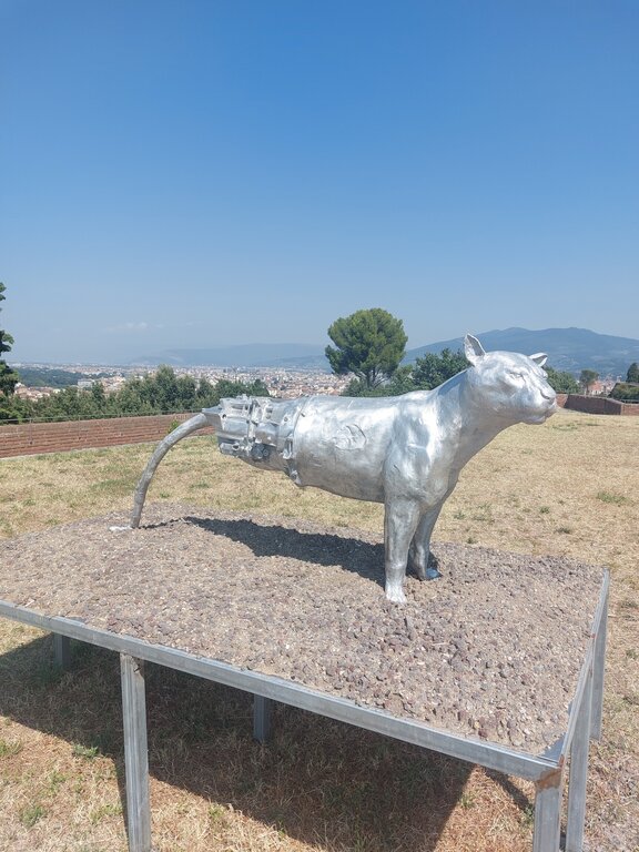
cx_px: 320
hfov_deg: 54.9
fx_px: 615
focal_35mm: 25
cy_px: 426
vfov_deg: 69.4
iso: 25
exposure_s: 1/1224
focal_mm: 5.23
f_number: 1.8
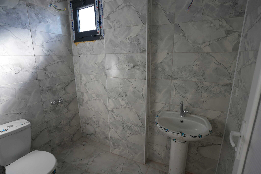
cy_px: 87
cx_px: 130
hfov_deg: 93.3
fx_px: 123
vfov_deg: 70.4
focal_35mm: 17
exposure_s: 1/160
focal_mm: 17
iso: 400
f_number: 4
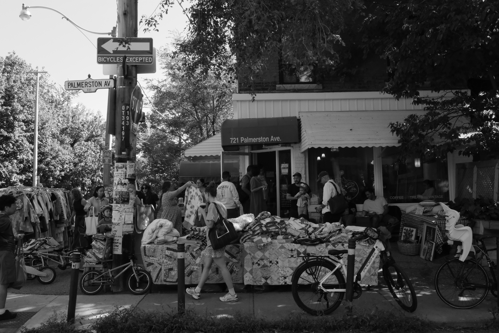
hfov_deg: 54.4
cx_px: 250
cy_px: 166
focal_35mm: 35
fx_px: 485
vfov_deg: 37.9
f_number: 16
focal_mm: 23
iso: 3200
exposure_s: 1/250
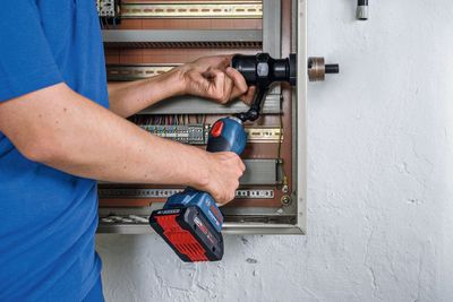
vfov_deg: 30.5
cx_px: 226
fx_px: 554
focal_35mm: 44
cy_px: 151
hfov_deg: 44.5
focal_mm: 44
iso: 1250
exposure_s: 1/60
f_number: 7.1
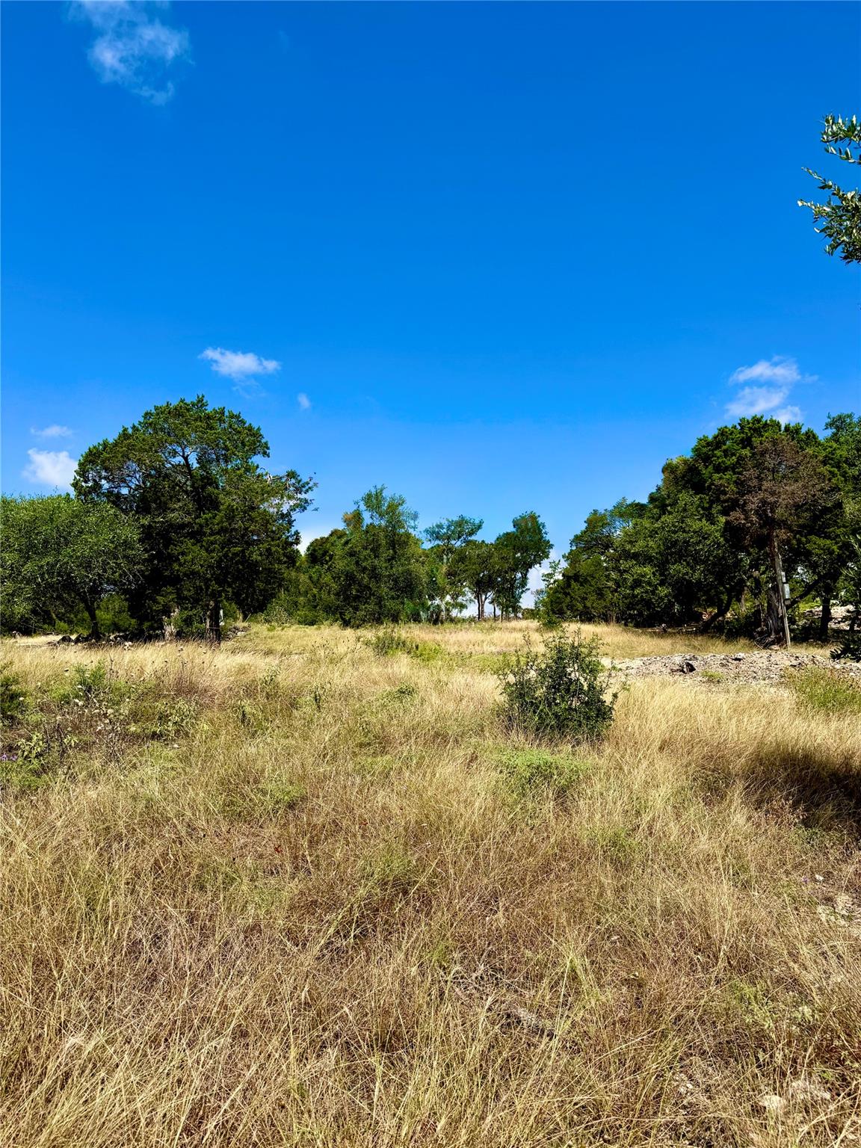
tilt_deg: +6.7
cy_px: 574
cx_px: 430
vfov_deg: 71.6
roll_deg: -1.2
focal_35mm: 24
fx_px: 796
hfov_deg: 56.8
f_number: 1.78
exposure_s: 1/4608
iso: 80
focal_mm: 6.76
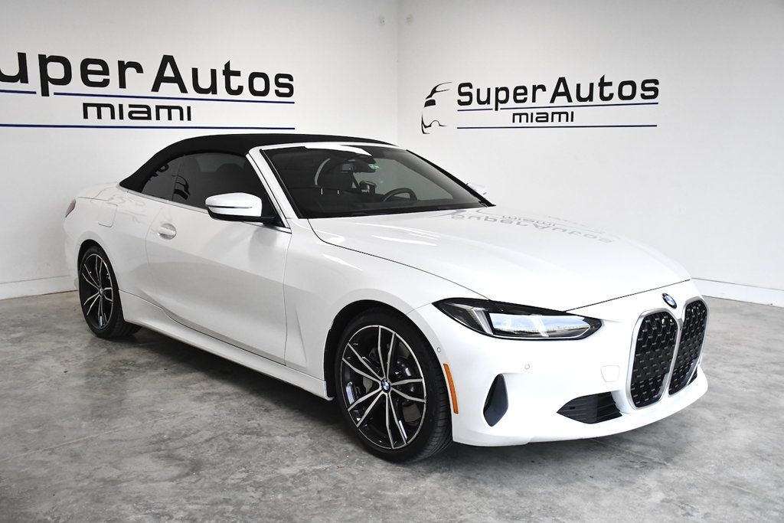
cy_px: 262
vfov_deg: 38.9
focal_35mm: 34
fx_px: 740
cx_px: 392
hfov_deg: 55.8
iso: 2500
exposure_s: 1/2000
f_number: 4.5
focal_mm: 23
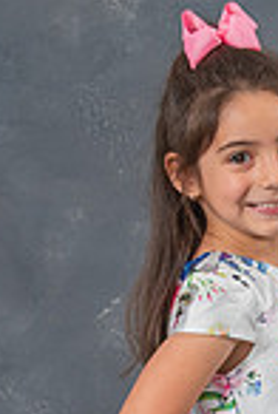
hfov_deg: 6.7
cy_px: 339
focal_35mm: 205
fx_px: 2363
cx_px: 276
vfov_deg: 10.0
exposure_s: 1/160
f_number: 5.6
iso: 200
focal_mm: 34
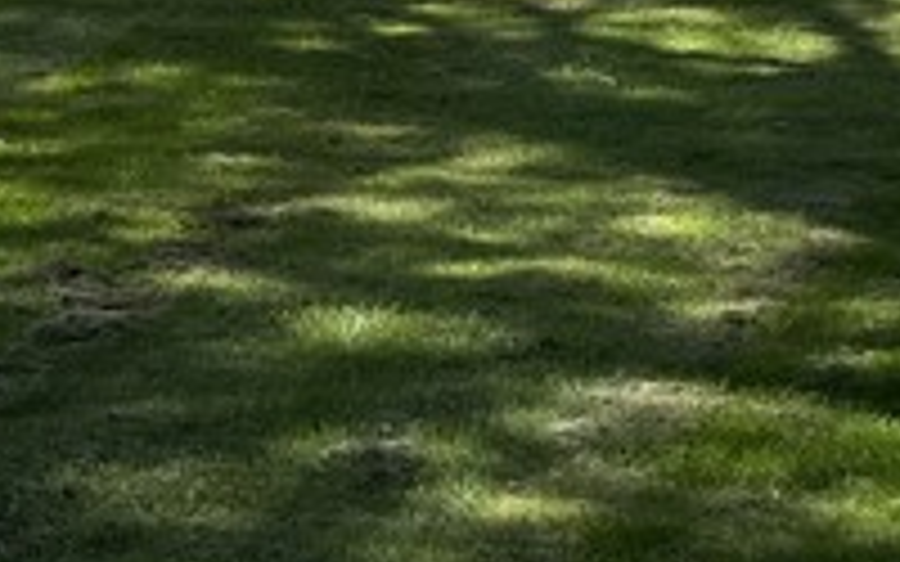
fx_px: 3458
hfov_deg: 14.8
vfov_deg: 8.0
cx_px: 225
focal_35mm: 141
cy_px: -1102
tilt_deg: +11.9
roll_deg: +0.2
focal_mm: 5.1
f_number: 1.6
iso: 50
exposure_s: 1/3413
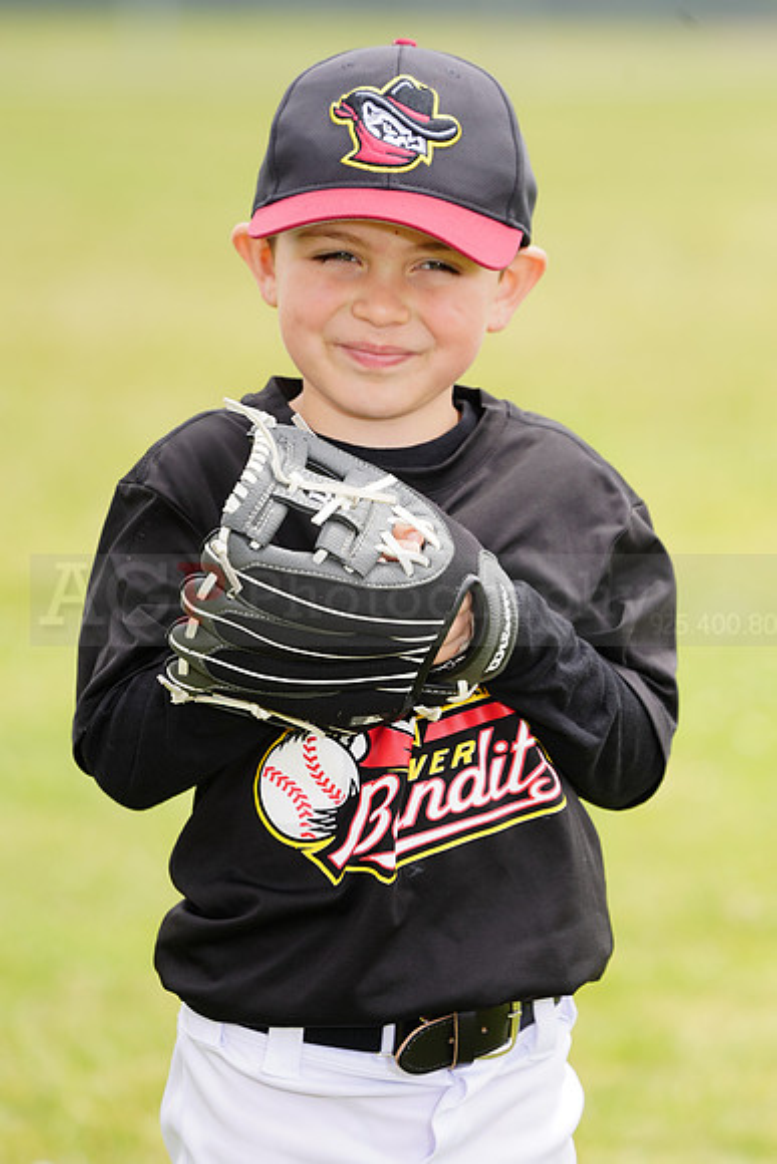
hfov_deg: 4.8
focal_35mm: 285
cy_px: 582
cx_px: 388
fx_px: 9221
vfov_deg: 7.2
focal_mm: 285
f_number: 6.3
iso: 100
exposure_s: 1/250
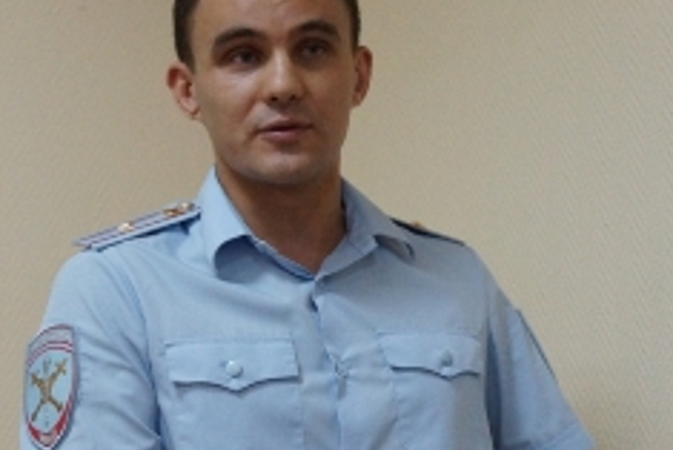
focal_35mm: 100
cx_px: 369
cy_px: 248
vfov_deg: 13.7
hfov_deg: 20.4
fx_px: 1870
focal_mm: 35
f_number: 5
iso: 2500
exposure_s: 1/80
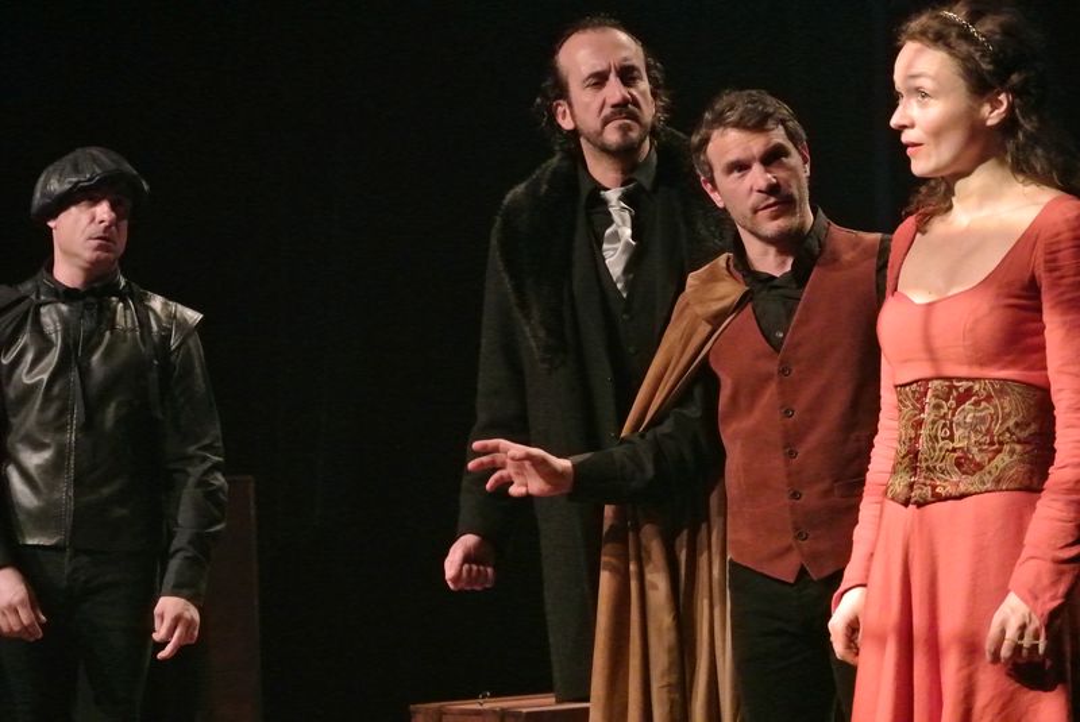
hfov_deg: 14.3
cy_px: 361
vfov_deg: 9.6
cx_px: 540
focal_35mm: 143
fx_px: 4294
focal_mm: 53.1
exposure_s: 1/60
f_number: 4.2
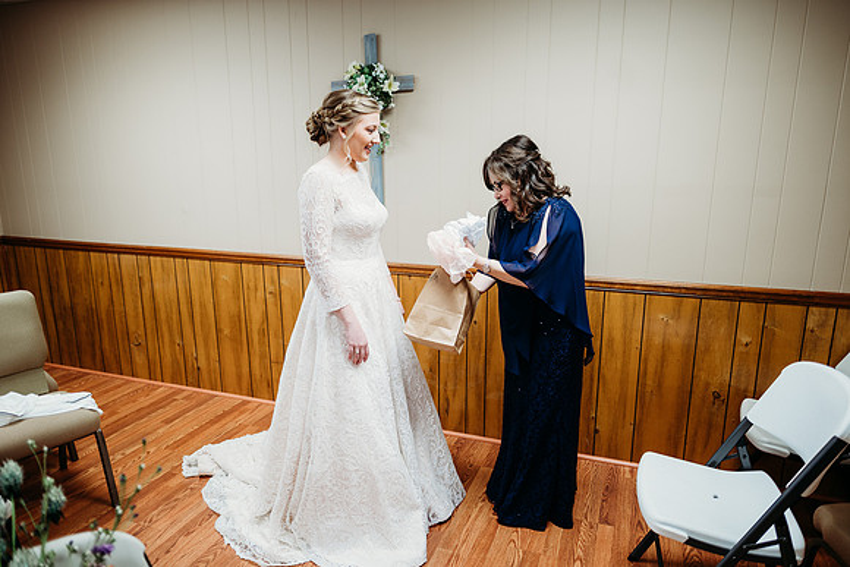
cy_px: 284
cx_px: 425
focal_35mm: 24
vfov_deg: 53.2
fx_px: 567
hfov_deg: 73.7
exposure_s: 1/125
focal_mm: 24
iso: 400
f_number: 1.8
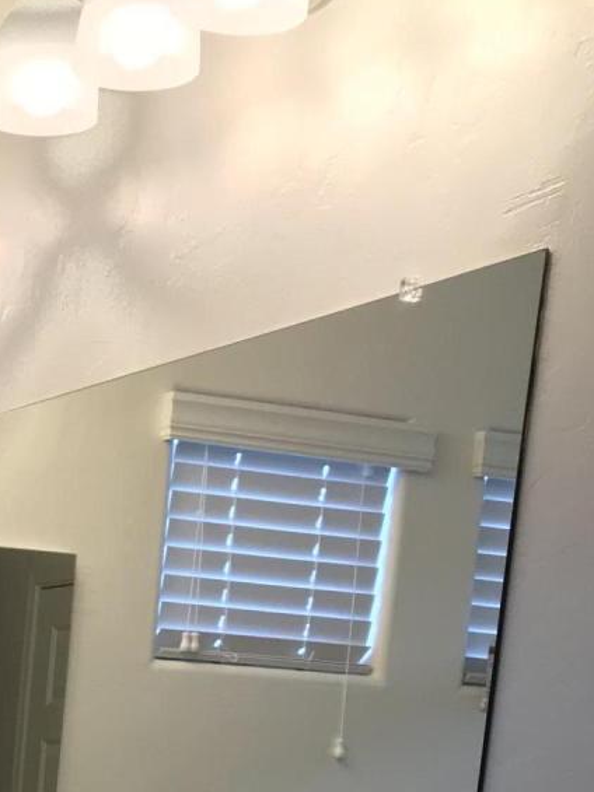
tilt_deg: -10.1
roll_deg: -3.4
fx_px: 2267
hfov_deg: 14.0
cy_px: 1206
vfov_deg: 17.7
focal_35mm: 99
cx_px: -304
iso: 32
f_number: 1.8
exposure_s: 1/120
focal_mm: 3.99
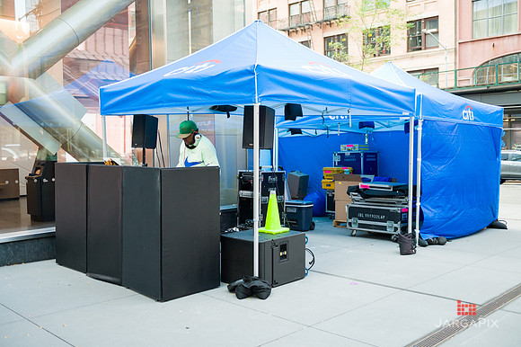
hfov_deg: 54.5
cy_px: 174
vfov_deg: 37.8
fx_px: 506
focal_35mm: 35
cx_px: 260
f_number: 3.2
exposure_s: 1/500
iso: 800
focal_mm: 35
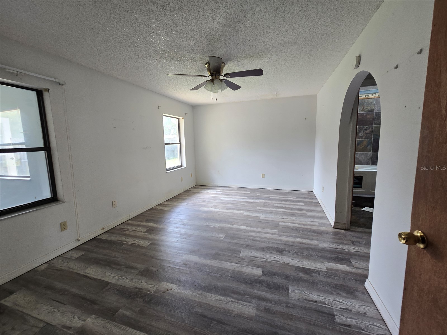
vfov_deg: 89.9
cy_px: 168
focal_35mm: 13
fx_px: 168
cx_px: 224
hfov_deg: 106.2
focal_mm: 2.2
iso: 80
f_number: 2.2
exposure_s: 1/60
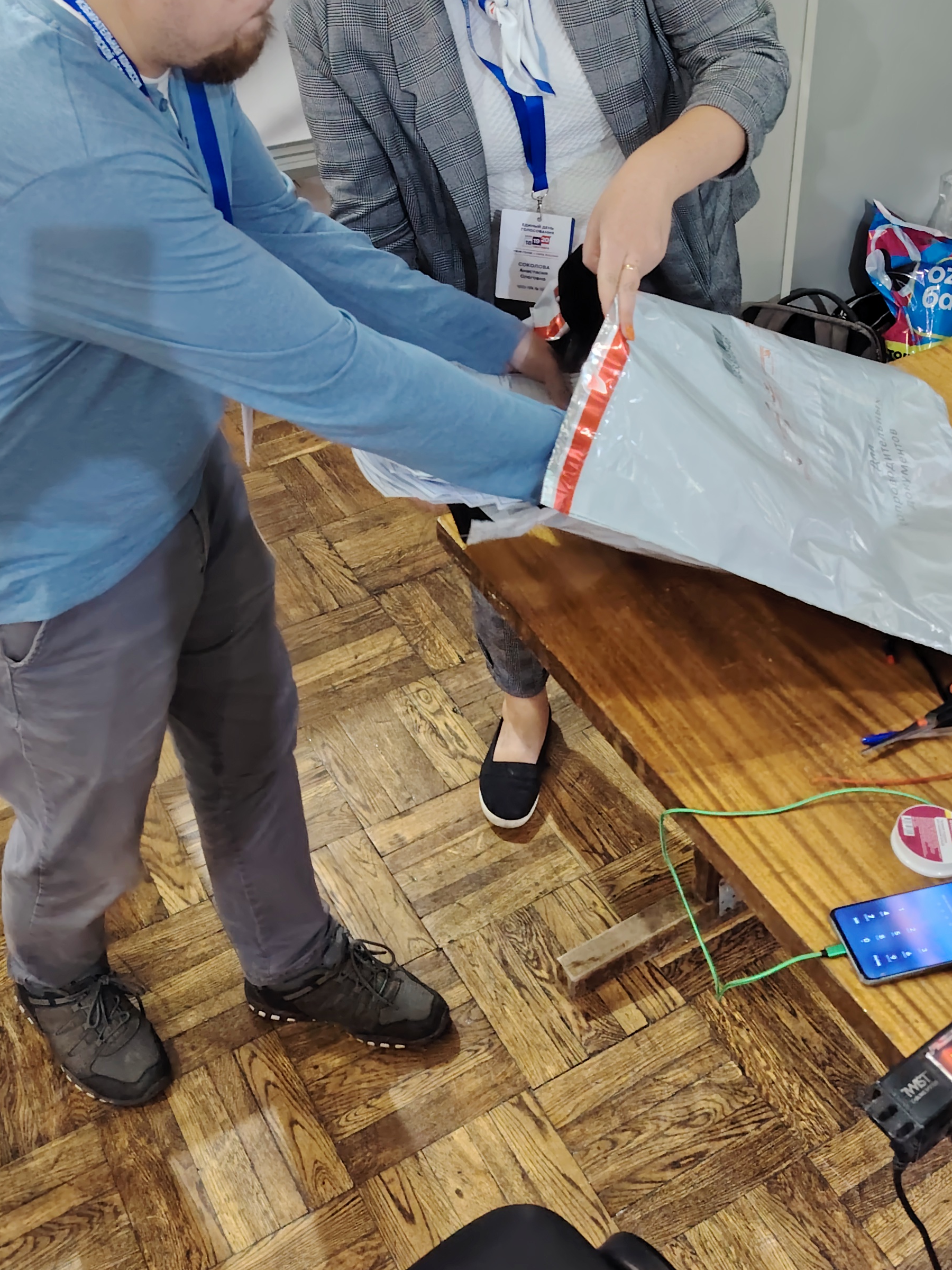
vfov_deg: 45.6
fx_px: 1467
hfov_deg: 36.0
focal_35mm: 40
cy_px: 358
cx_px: 495
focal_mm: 5.25
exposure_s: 1/100
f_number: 1.75
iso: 4422
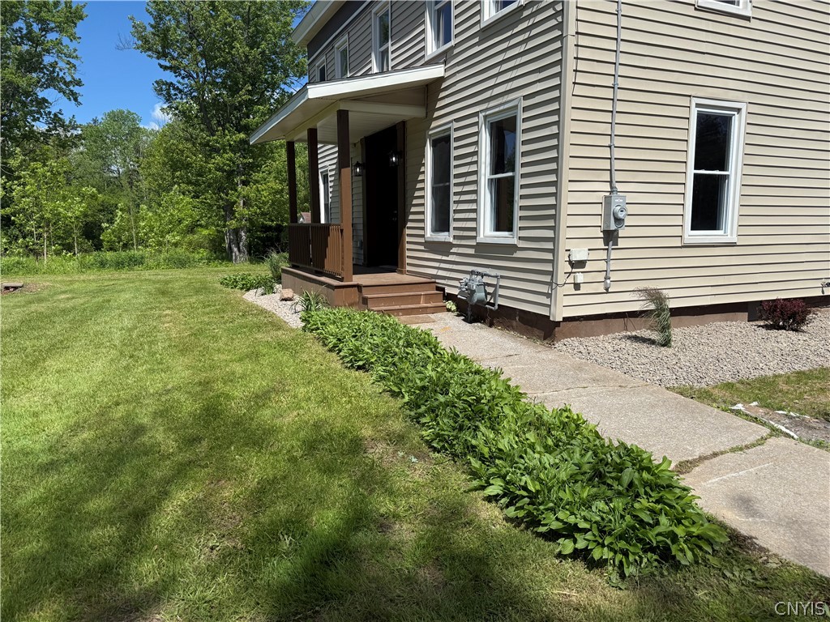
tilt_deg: -6.1
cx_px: 415
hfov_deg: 71.6
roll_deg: +0.3
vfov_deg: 56.8
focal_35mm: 24
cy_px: 311
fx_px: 575
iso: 80
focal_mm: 6.76
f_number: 1.78
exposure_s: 1/5714
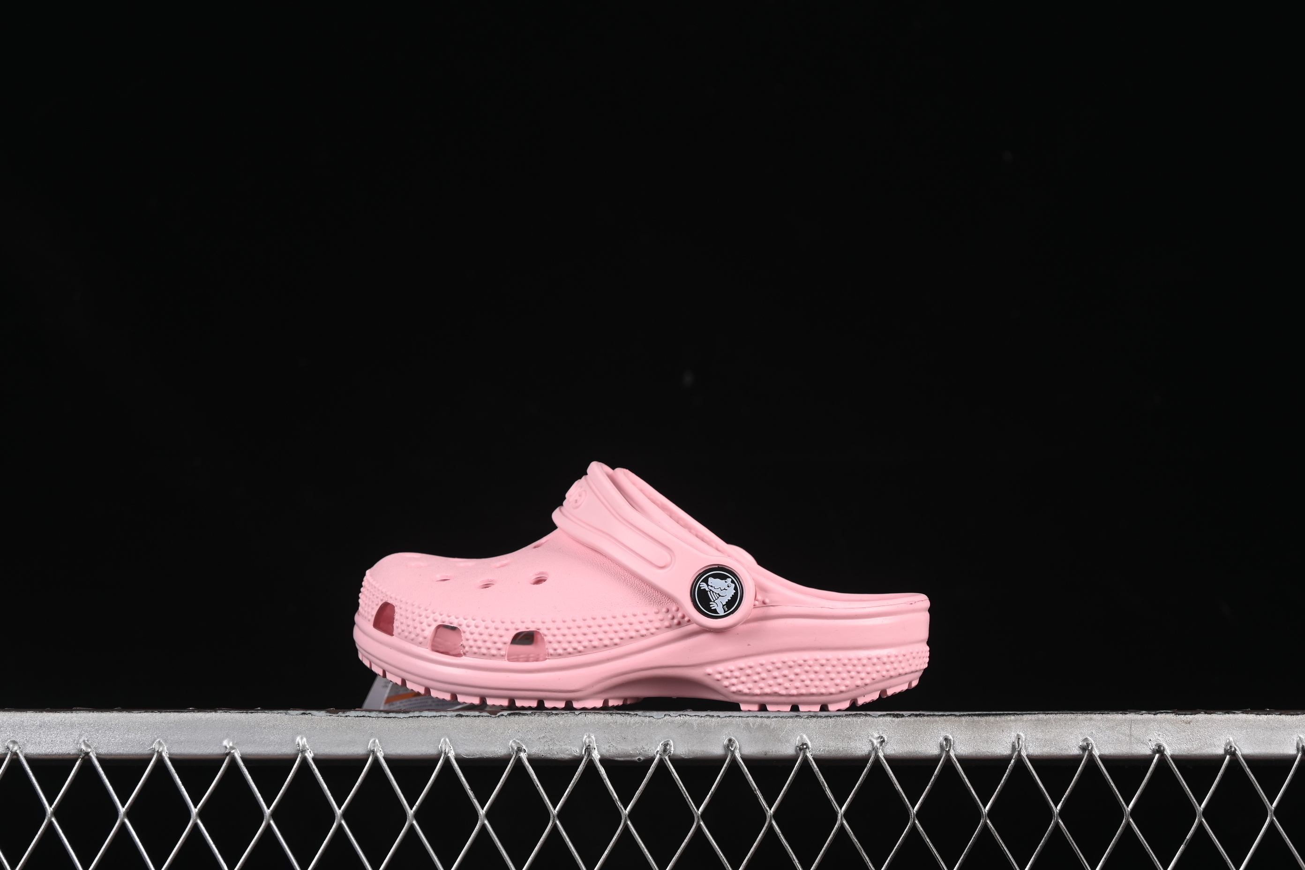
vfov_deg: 18.2
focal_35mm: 75
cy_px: 435
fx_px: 2719
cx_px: 652
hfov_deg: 27.0
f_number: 7.1
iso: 160
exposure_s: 1/80
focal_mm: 50
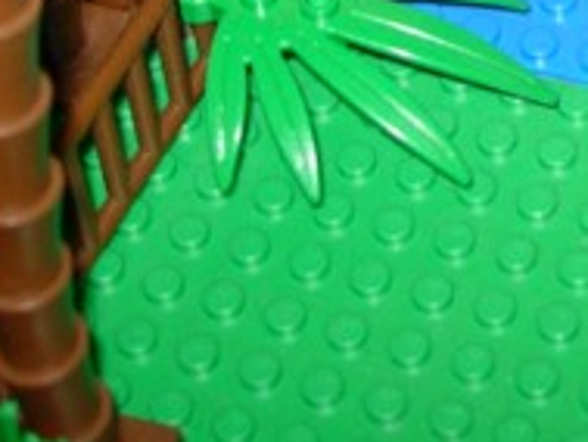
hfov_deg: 11.8
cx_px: 865
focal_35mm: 161
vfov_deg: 8.7
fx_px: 2737
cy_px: -458
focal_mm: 7.8
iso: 79
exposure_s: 1/64
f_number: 2.8
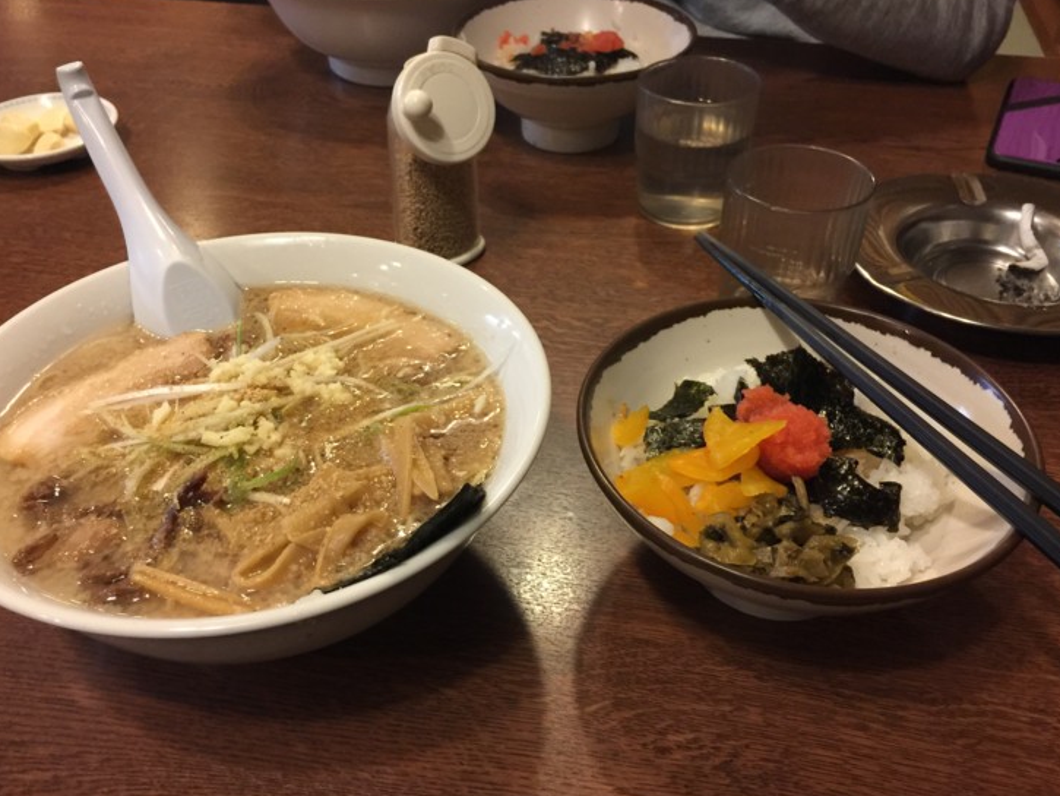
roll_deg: +0.9
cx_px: 509
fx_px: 980
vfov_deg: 44.2
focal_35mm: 32
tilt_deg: -39.7
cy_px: 405
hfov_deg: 56.8
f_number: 2.2
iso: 100
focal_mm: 4.15
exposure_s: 1/10
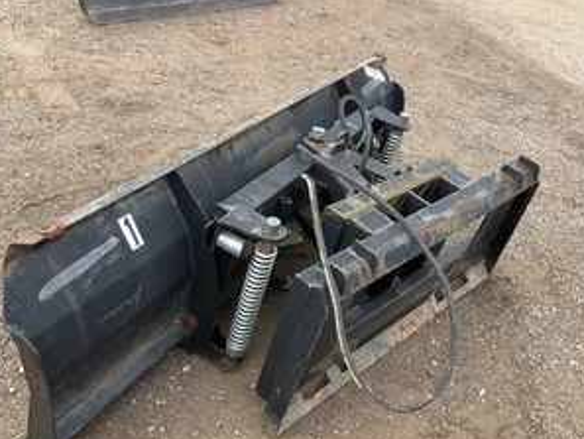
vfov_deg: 36.8
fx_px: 658
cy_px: 256
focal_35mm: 39
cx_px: 277
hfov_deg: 47.8
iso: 25
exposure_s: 1/540
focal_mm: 3
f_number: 1.8
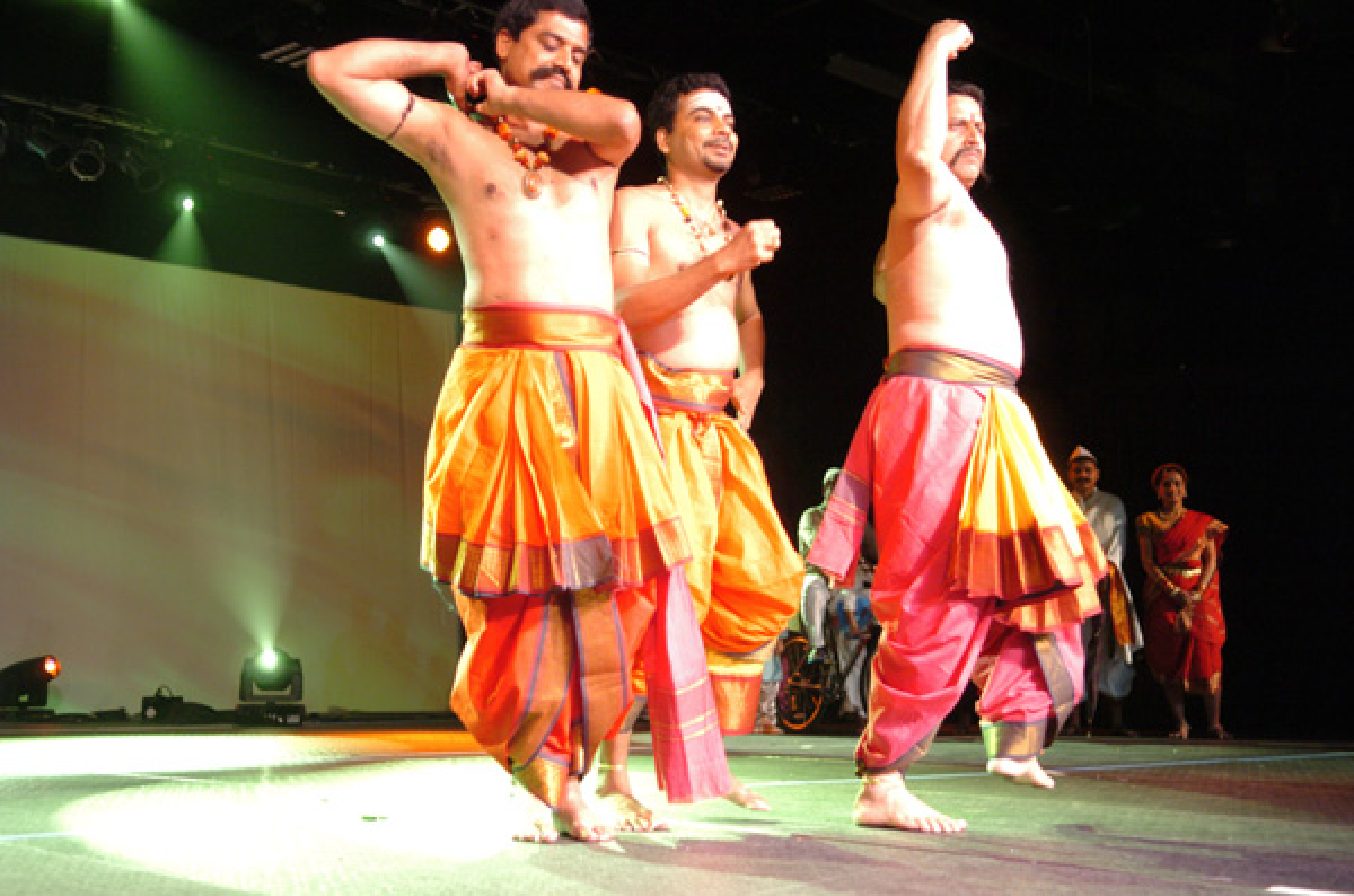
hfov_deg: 43.7
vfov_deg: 29.7
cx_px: 677
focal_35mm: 45
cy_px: 448
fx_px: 1688
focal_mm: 30
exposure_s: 1/125
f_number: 2.8
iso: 800
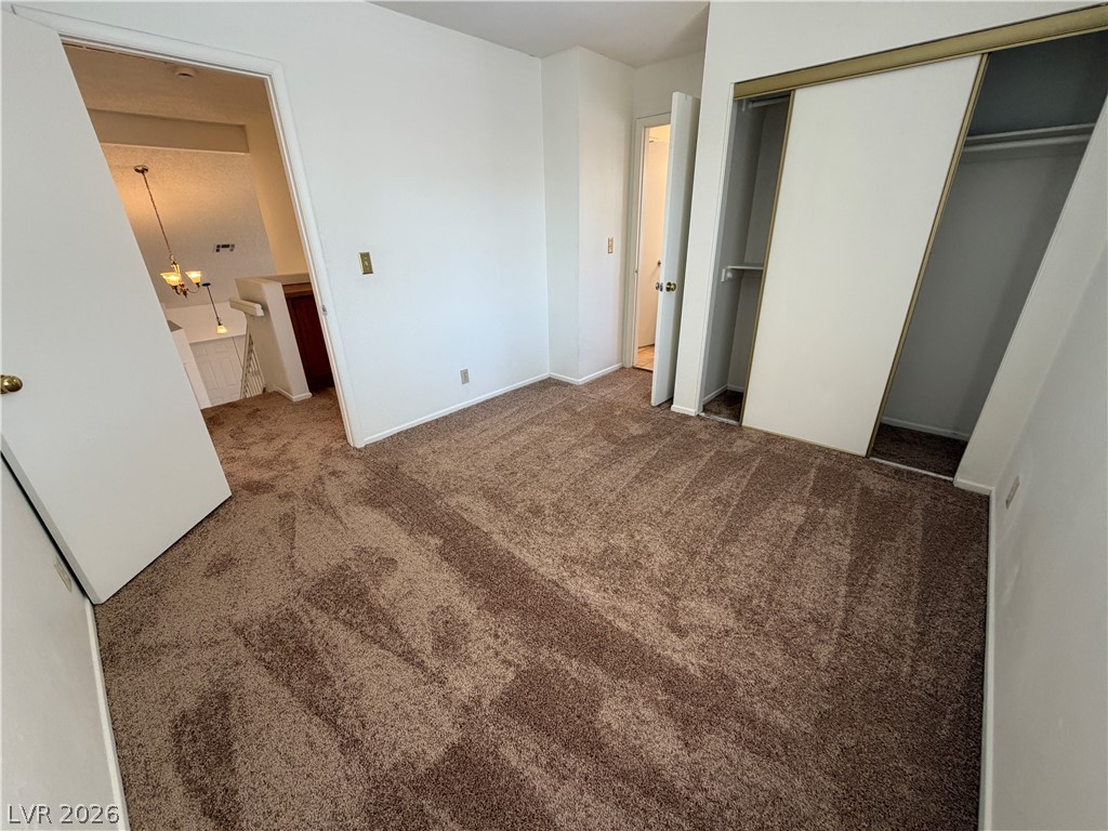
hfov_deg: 102.1
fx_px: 448
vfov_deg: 85.7
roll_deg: +1.5
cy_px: 416
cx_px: 554
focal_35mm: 14
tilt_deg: -23.7
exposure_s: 1/121
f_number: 2.2
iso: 160
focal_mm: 2.22
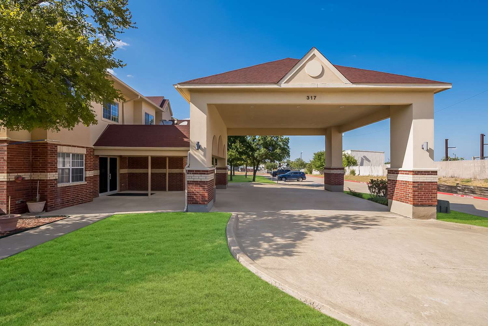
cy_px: 163
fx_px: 176
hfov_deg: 108.3
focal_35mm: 13
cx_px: 244
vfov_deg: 85.5
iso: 640
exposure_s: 1/1250
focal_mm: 13
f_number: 6.3
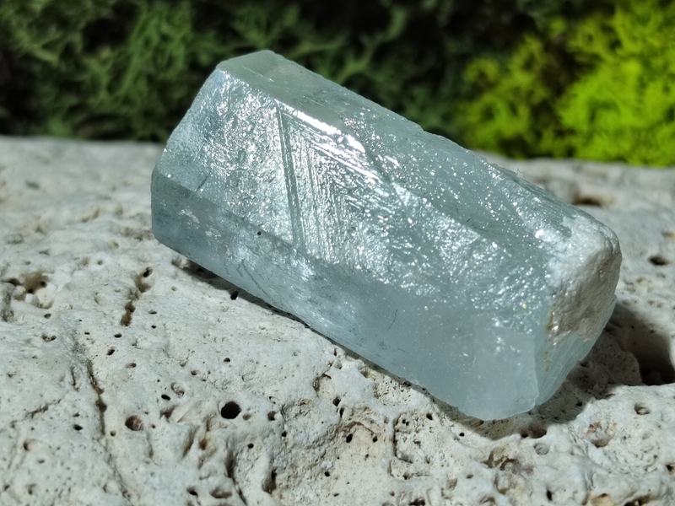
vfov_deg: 19.1
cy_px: 253
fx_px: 1501
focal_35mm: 77
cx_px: 338
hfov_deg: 25.3
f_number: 1.9
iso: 147
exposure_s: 1/100
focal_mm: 5.52
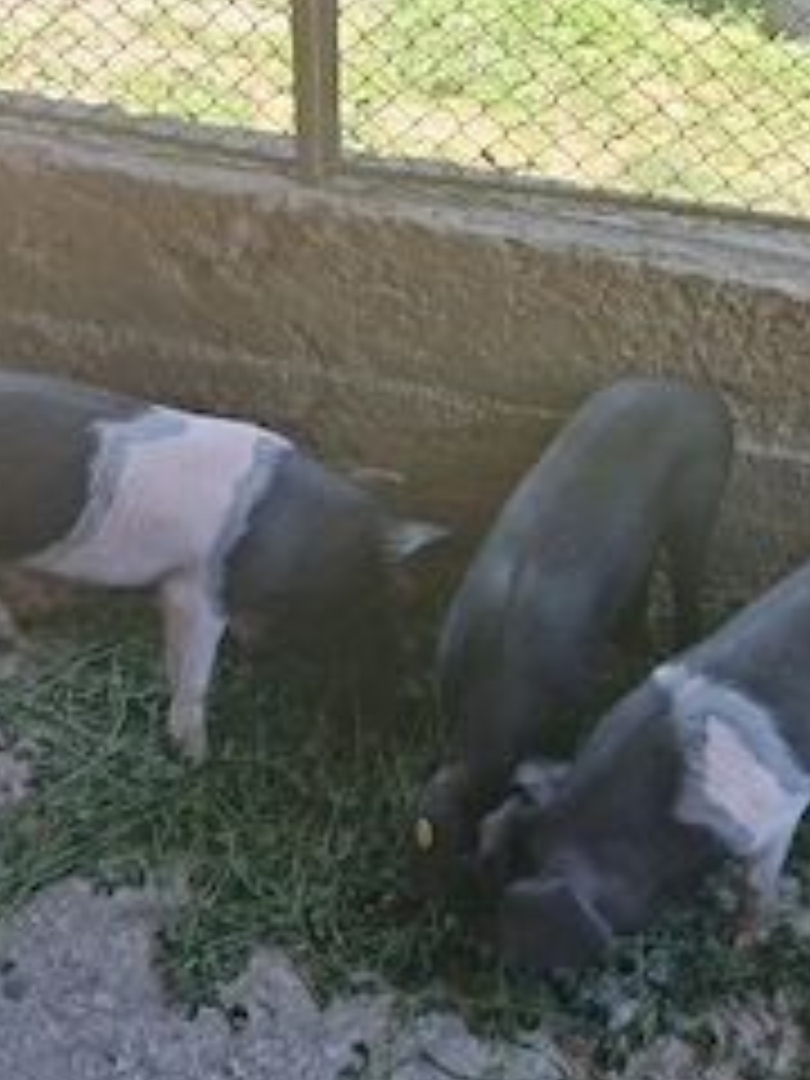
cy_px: 500
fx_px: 1404
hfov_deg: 32.1
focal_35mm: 45
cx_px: 495
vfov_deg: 42.0
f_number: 1.8
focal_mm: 4
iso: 40
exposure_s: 1/100
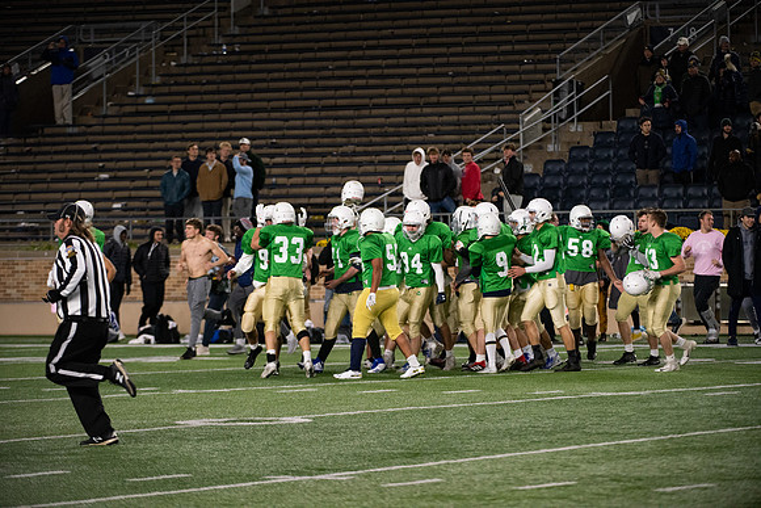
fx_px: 4229
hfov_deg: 10.3
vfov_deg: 6.9
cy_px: 254
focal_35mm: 200
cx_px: 380
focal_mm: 200
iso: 3600
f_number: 4
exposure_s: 1/500
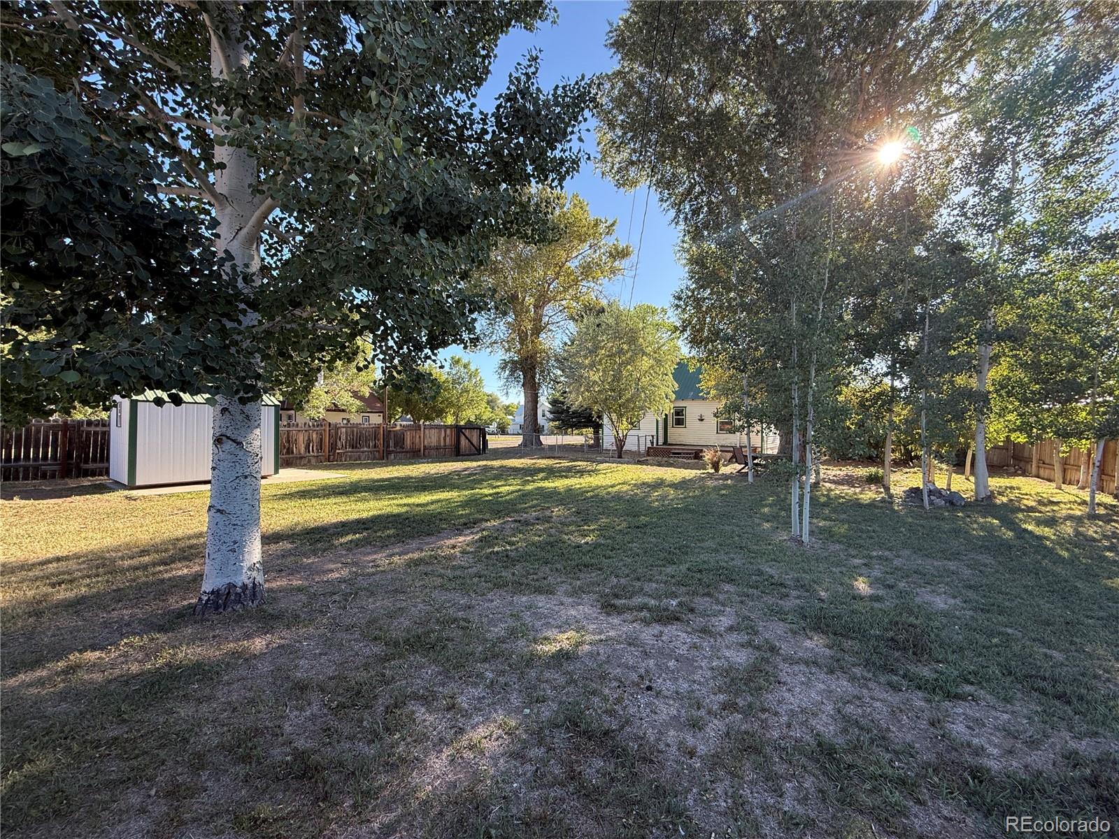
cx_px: 560
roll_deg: -0.6
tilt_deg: +2.1
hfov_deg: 102.1
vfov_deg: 85.7
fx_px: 453
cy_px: 420
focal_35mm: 14
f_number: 2.2
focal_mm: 2.22
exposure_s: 1/359
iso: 64
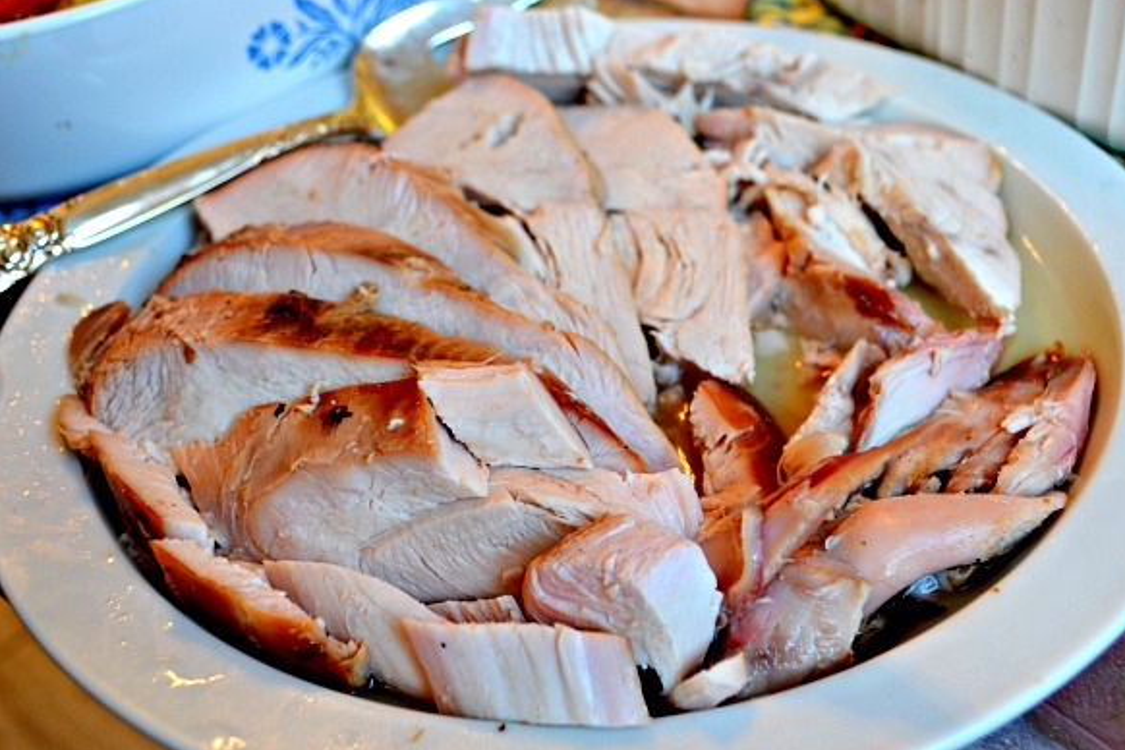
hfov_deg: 55.8
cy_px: 379
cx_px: 578
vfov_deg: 38.9
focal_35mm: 34
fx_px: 1062
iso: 400
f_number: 3.8
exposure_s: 1/30
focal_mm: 22
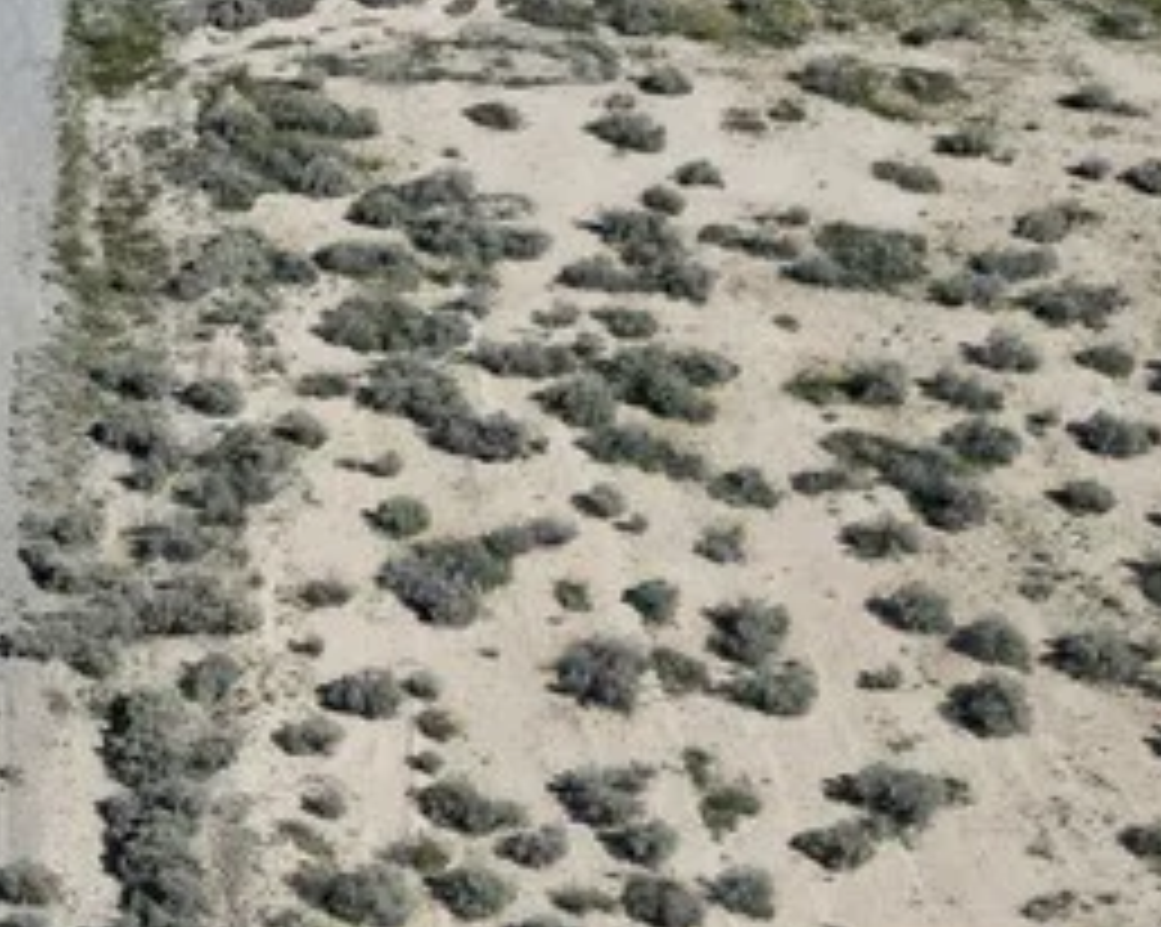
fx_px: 3193
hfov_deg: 18.9
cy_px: 562
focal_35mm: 93
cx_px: -396
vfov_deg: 16.5
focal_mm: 6.72
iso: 100
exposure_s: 1/4000
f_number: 1.7
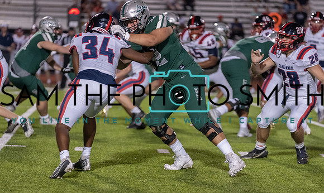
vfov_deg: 6.2
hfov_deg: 10.3
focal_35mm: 206
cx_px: 147
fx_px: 1793
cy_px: 119
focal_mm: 174
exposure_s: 1/1000
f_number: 2.8
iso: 5000
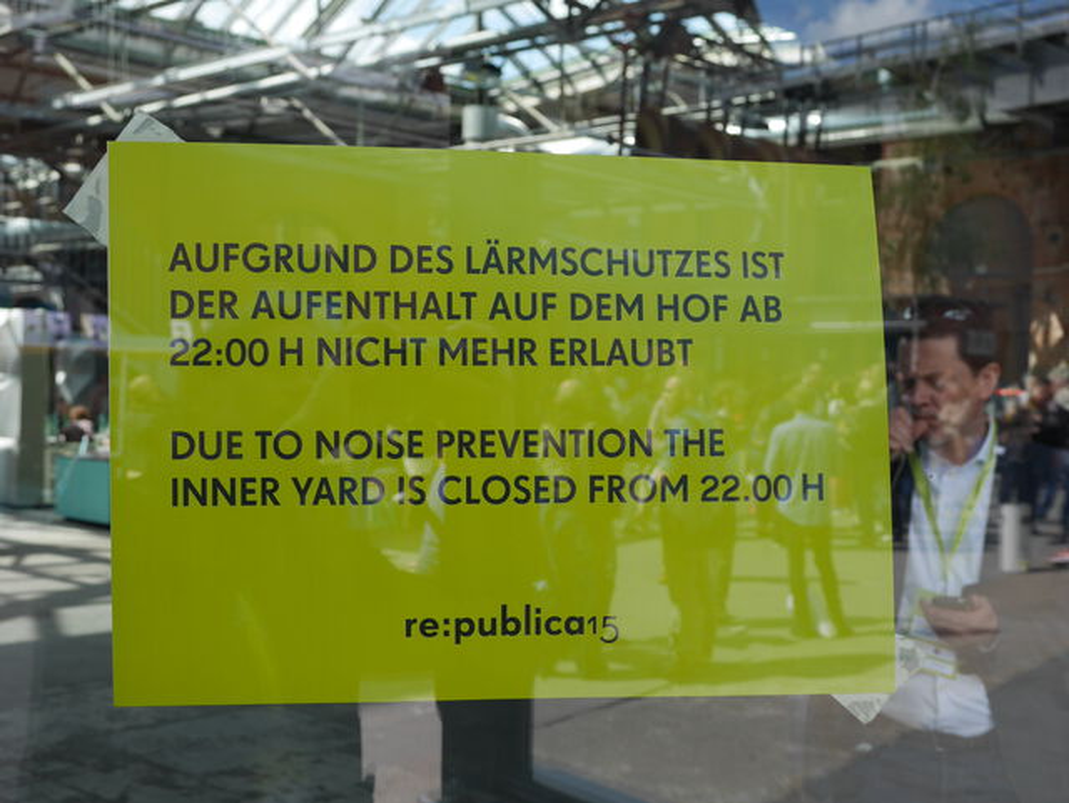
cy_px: 402
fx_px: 1422
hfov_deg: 41.2
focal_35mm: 46
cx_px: 534
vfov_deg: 31.6
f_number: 6.3
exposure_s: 1/200
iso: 200
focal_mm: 23
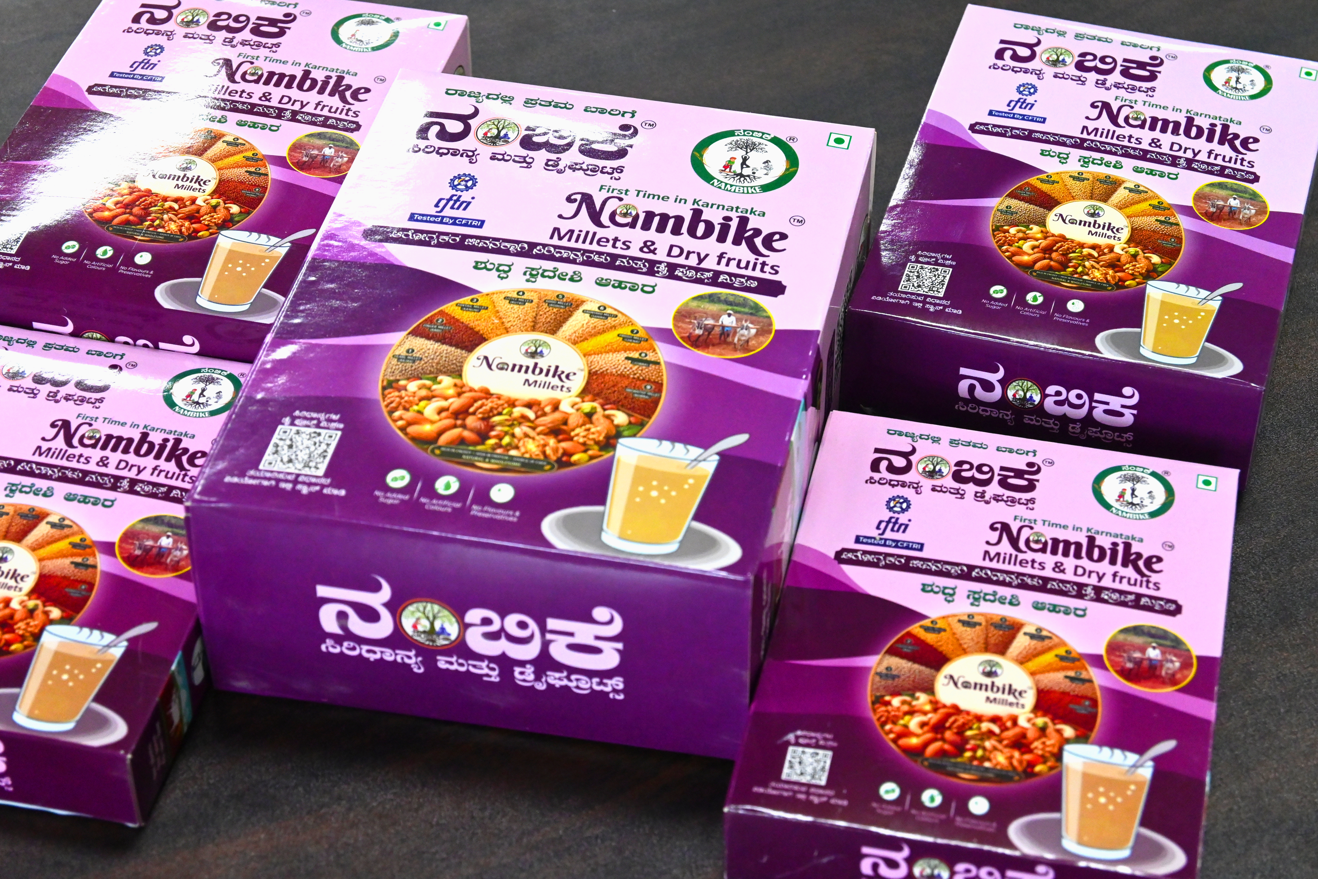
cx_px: 659
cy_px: 440
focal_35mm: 75
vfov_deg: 18.2
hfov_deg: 27.0
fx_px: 2746
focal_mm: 50
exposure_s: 1/160
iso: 2500
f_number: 6.3
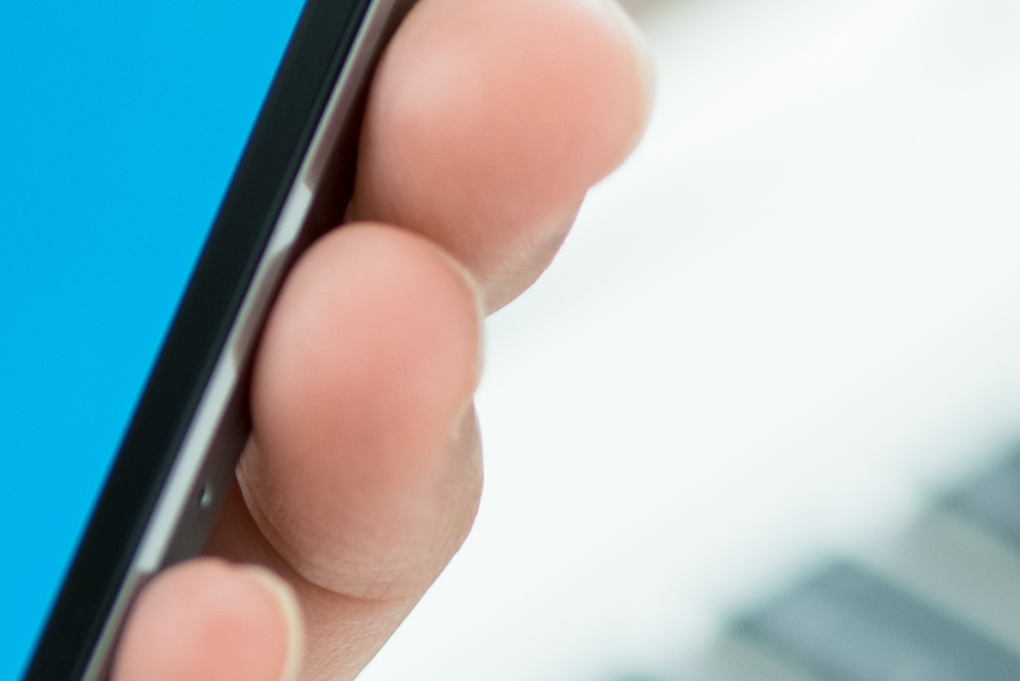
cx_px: -597
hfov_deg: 3.7
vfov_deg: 2.5
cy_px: 498
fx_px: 15871
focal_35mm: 560
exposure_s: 1/100
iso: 200
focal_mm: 105
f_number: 3.5
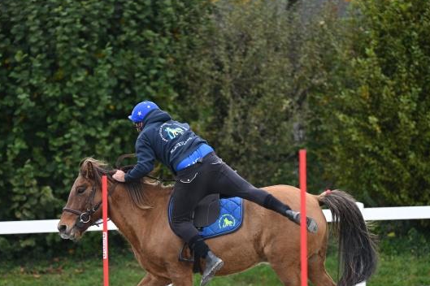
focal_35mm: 469
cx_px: 202
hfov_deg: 4.4
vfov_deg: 2.9
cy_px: 205
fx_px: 5598
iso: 1600
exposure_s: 1/800
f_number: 5.3
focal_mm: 310
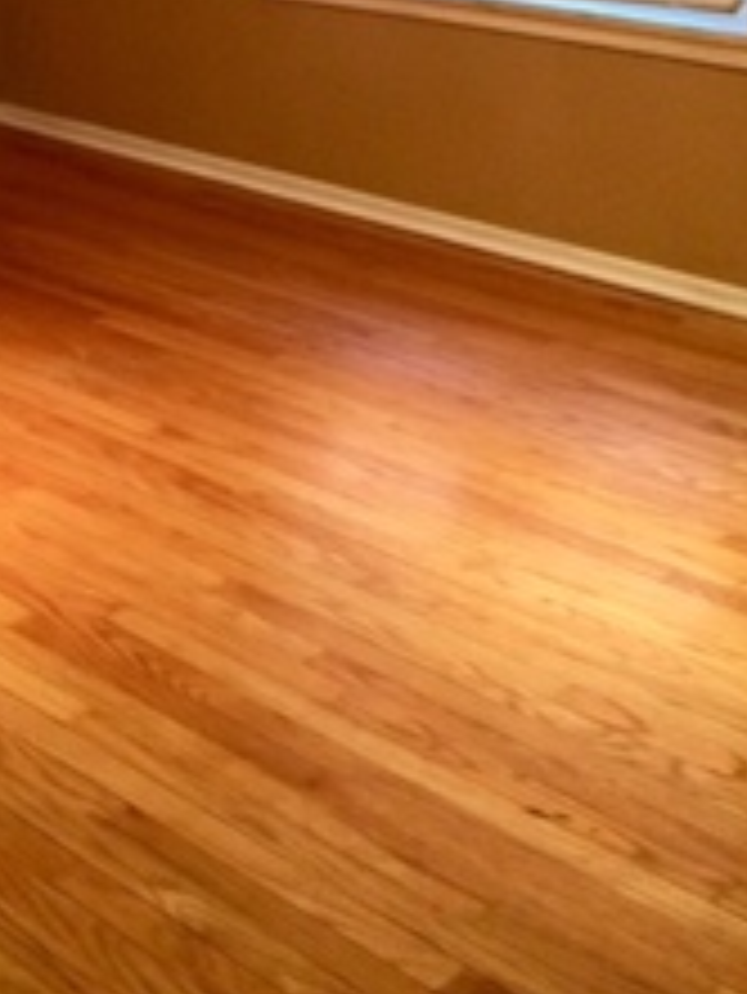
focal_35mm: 63
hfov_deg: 22.5
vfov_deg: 28.5
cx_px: 27
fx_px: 1811
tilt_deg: -9.9
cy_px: -36
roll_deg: +0.5
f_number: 2.2
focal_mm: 4.15
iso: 100
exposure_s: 1/30
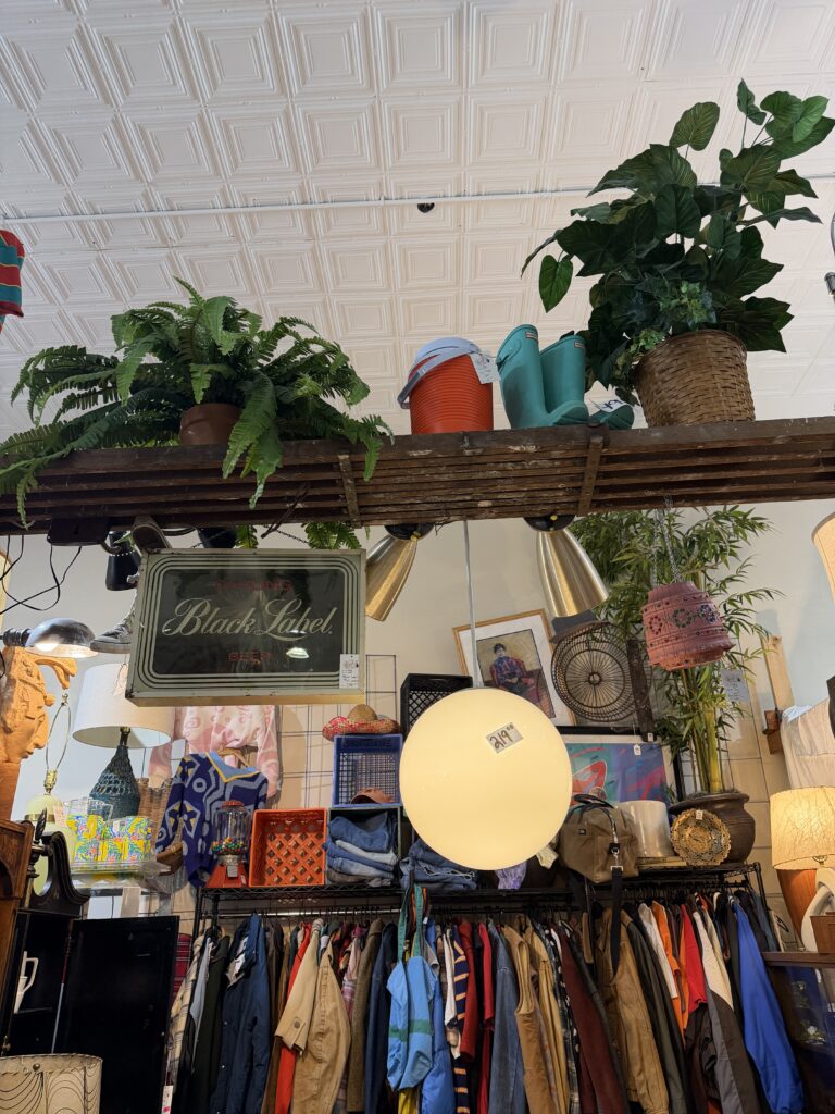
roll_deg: +1.3
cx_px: 418
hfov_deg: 56.8
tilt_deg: +26.9
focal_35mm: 24
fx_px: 772
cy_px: 557
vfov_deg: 71.6
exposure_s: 1/120
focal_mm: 6.76
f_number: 1.78
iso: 250
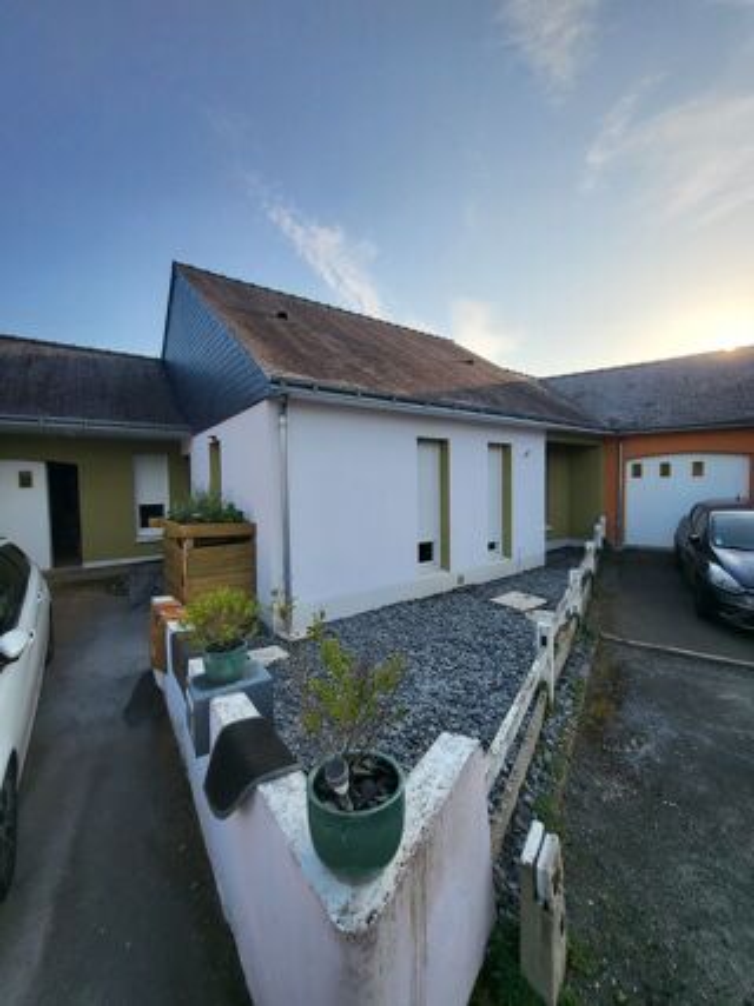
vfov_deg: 106.2
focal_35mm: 13
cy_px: 503
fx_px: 378
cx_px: 377
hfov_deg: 89.9
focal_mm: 1.74
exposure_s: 1/518
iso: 32
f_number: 2.2
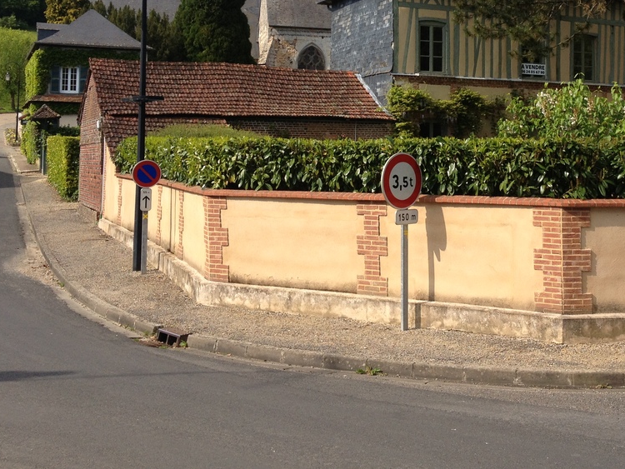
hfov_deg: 33.9
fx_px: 1011
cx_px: 434
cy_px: 95
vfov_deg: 25.7
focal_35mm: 56
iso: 50
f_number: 2.4
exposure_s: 1/1126
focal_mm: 4.28
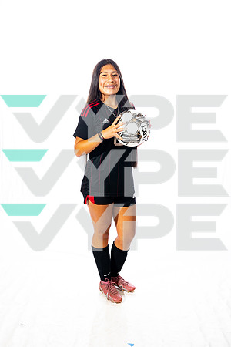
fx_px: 443
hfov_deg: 29.2
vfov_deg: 42.7
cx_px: 116
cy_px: 174
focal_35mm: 46
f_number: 8
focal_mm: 46
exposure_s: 1/250
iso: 800
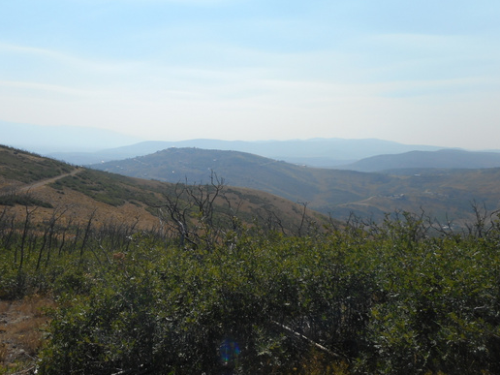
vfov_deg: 45.4
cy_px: 185
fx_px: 448
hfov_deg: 58.3
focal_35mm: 31
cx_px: 228
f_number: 10.5
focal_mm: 4.5
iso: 80
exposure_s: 1/200
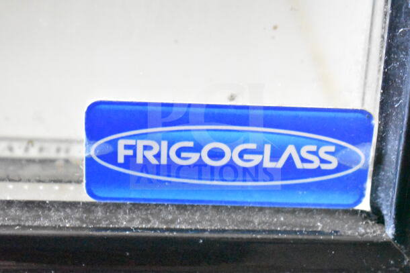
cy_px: 136
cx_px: 205
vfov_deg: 16.6
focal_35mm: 82
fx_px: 940
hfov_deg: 24.6
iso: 25600
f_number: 5.6
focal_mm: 55
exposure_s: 1/60
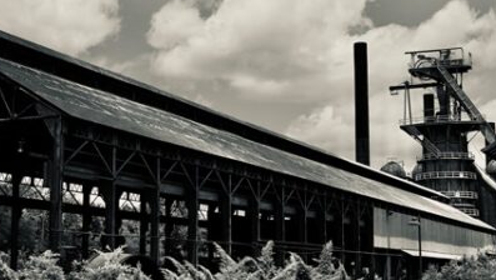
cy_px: 150
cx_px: 156
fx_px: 895
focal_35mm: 68
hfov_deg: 30.7
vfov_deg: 17.8
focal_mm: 29
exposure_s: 1/2500
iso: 400
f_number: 8
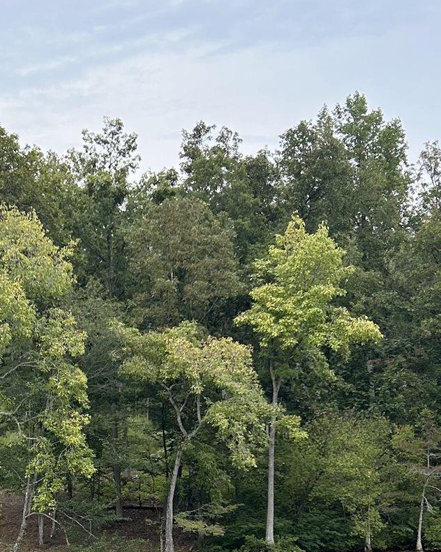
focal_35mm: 74
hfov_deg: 20.4
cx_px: 83
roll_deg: +2.3
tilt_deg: +4.4
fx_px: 1207
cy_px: 423
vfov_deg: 25.4
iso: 50
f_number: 1.5
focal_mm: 5.7
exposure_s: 1/738
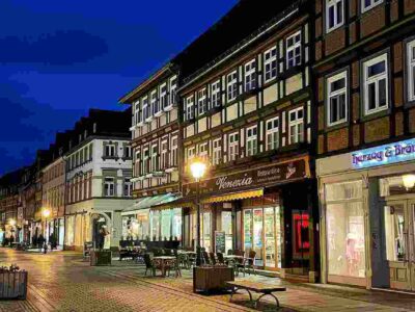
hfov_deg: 69.4
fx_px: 300
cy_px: 156
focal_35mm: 25
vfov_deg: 54.9
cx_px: 208
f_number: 1.6
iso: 640
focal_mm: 5.1
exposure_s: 1/25
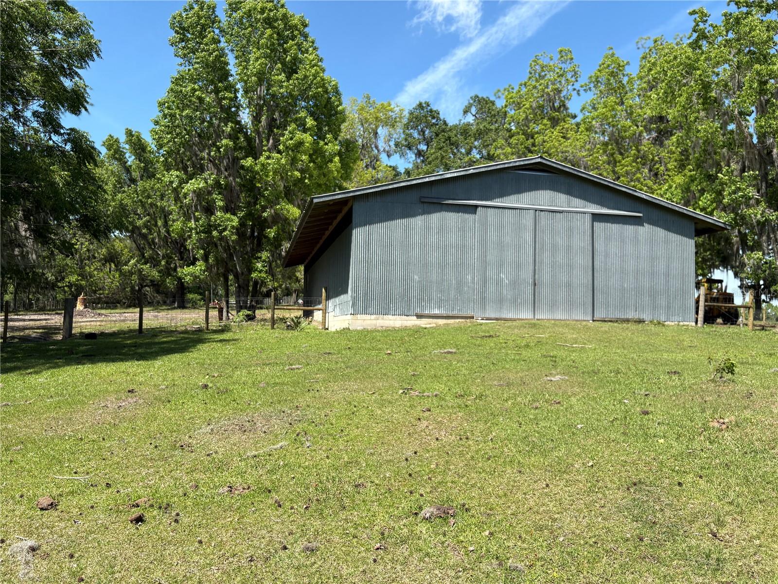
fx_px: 584
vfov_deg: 53.1
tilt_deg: +3.9
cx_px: 389
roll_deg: -0.9
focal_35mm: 26
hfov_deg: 67.3
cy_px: 292
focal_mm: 5.96
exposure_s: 1/1626
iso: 50
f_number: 1.6
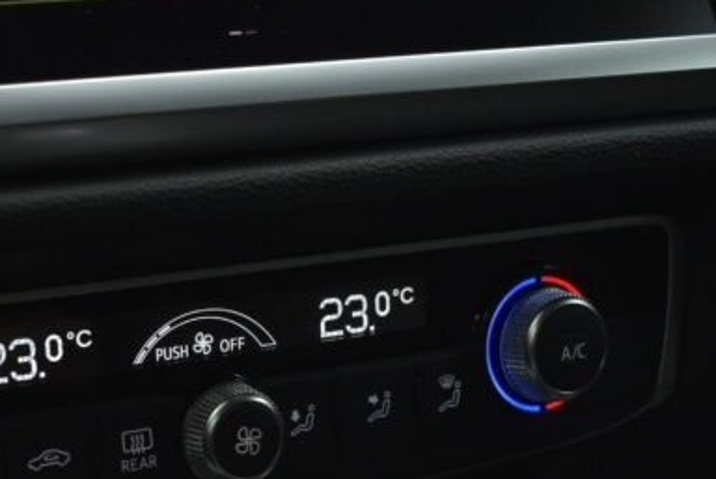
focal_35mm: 90
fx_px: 1792
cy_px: 430
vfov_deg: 15.1
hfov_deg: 22.3
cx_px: 142
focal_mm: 30
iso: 1600
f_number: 4.2
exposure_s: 1/100
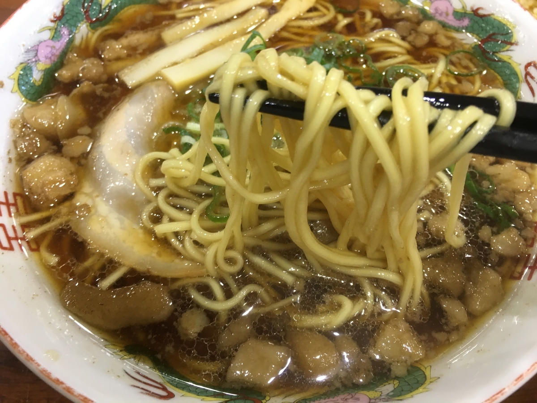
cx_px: 268
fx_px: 450
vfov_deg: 48.2
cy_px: 202
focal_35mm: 29
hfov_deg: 61.7
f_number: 2.2
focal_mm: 4.15
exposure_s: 1/30
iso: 80
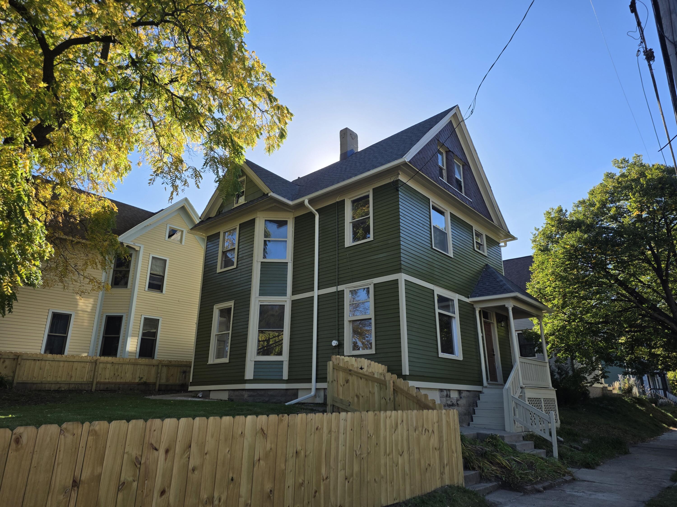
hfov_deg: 73.9
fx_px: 450
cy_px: 254
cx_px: 338
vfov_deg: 58.9
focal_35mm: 23
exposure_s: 1/3194
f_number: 1.7
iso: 80
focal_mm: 6.25
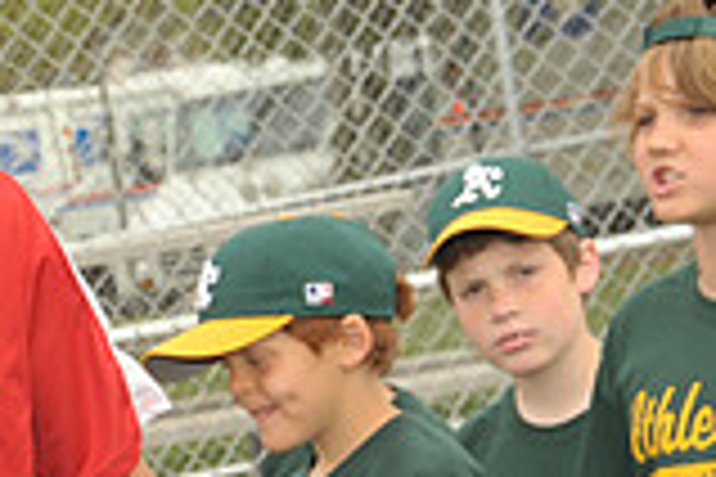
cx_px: -513
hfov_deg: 8.3
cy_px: 810
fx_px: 4793
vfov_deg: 5.6
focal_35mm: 241
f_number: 8
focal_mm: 66
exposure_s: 1/250
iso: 400
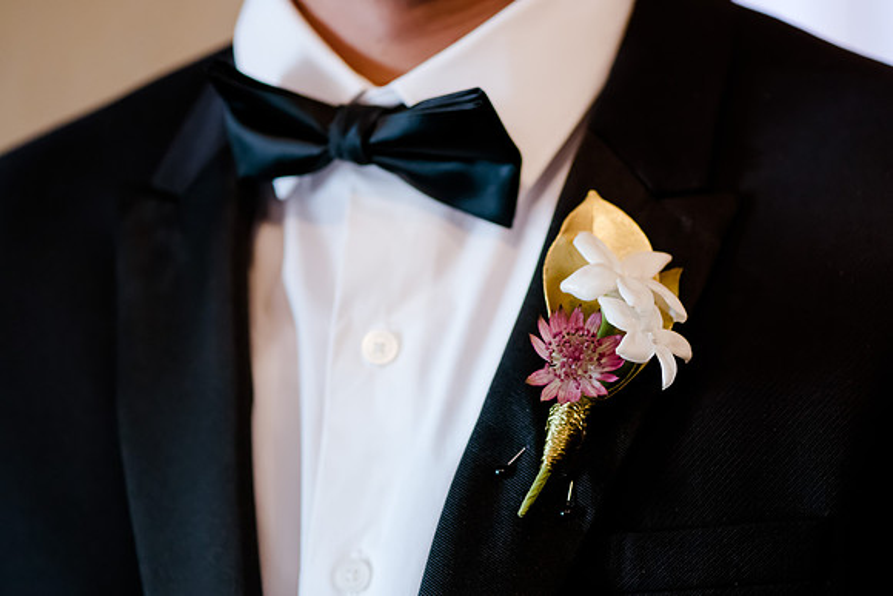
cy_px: 306
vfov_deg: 9.6
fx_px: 3562
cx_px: 539
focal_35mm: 144
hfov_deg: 14.3
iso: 2000
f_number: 3
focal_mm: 105
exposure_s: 1/200
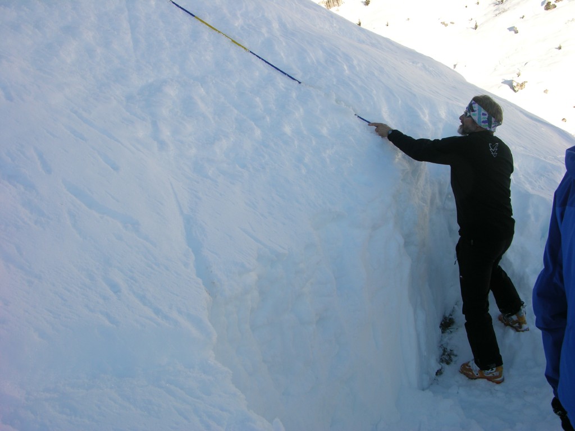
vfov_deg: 40.7
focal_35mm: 35
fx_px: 581
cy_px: 216
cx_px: 288
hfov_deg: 52.6
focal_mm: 8.9
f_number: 5
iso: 50
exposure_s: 1/190
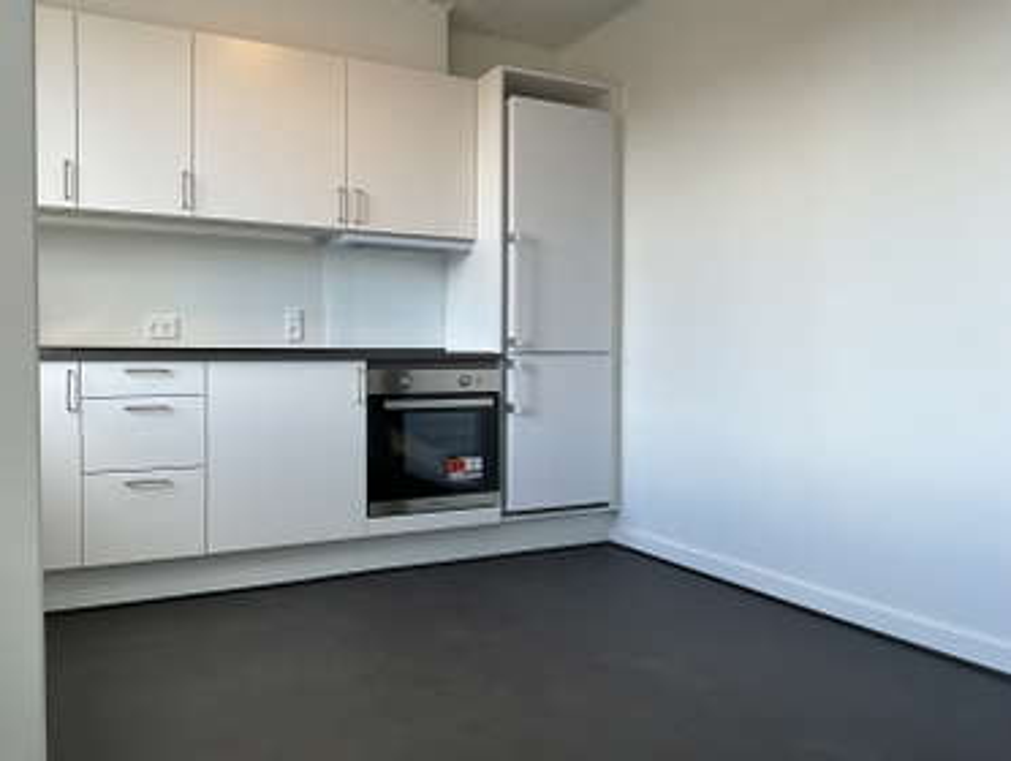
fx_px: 848
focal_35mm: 29
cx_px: 506
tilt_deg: -2.6
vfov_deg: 48.3
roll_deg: +0.0
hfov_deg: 61.6
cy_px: 380
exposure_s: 1/122
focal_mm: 3
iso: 50
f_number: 1.8
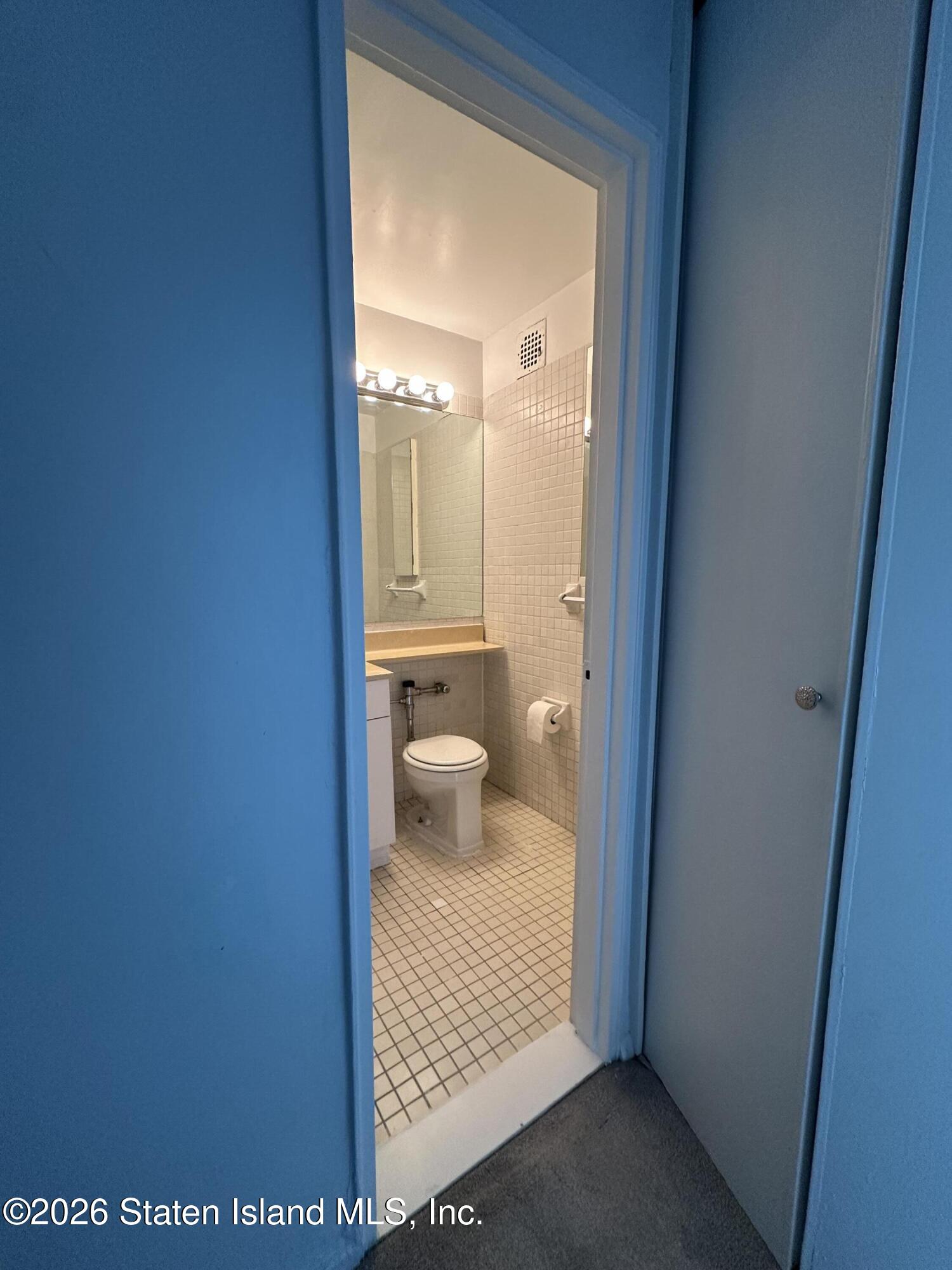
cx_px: 476
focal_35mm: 14
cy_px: 635
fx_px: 513
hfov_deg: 85.7
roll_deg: -0.6
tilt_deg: -5.5
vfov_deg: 102.1
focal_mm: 2.22
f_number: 2.2
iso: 200
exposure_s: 1/120
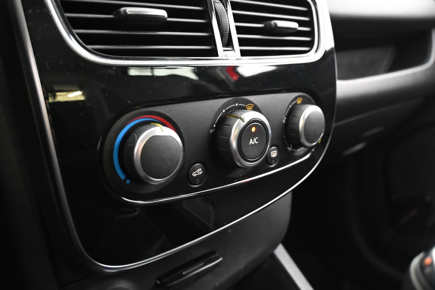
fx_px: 390
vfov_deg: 40.8
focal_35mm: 32
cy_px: 145
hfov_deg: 58.3
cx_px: 218
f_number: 4
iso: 1600
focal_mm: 21.5
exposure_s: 1/3
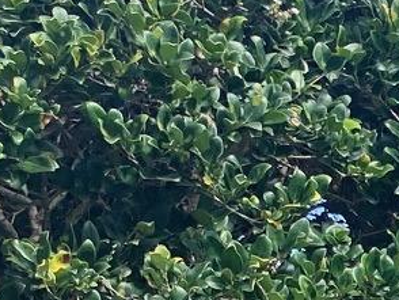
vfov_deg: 7.8
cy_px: 696
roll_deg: -1.7
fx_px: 2053
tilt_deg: +3.2
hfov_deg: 9.9
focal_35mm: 178
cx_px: 916
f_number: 1.8
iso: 25
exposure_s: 1/287
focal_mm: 4.25
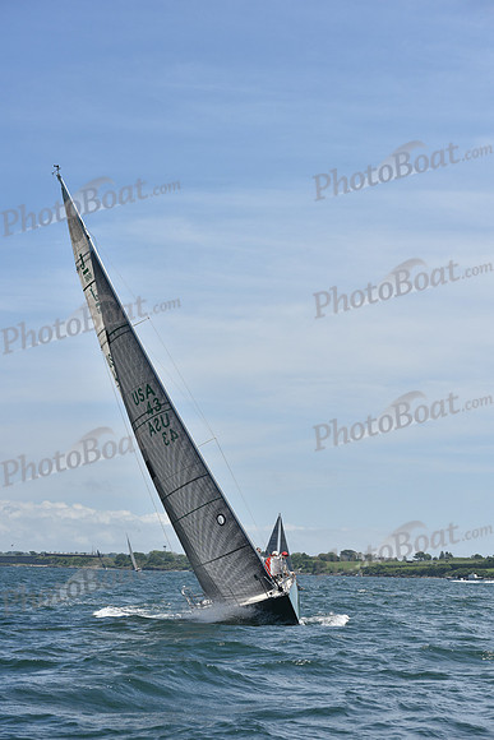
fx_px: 1440
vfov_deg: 28.8
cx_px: 247
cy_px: 370
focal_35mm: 70
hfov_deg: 19.5
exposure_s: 1/1250
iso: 250
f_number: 8
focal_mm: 70
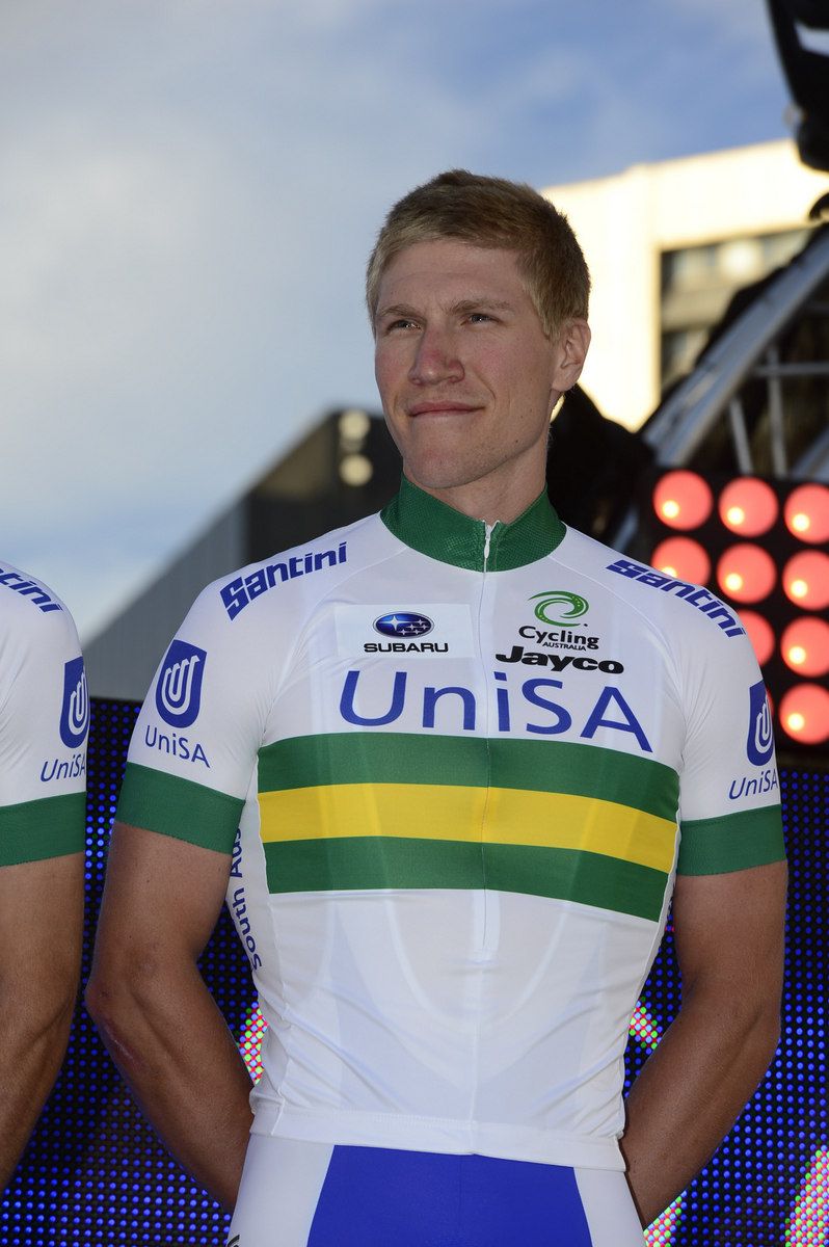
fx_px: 6920
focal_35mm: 200
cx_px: 414
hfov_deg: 6.9
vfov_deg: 10.3
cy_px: 624
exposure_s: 1/250
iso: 200
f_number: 10
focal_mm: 200
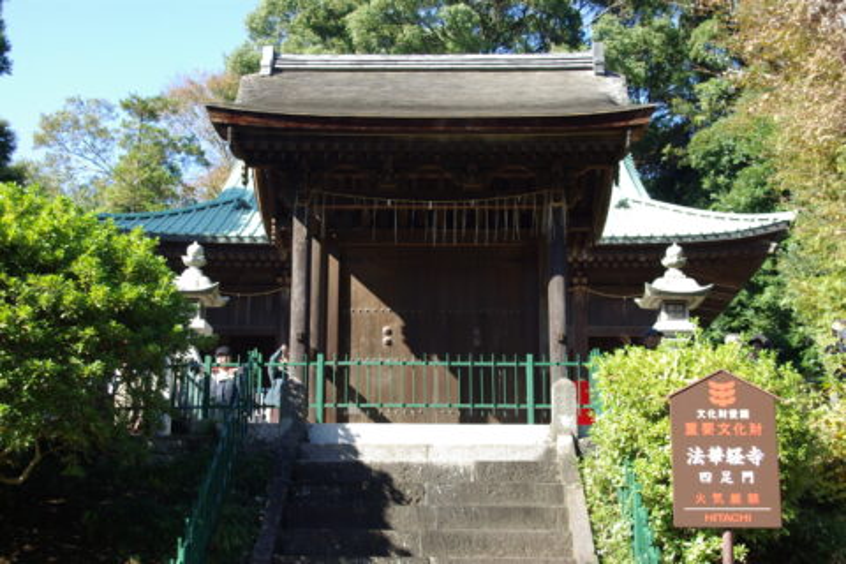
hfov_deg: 37.9
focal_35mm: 52
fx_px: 1234
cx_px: 423
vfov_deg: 25.8
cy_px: 282
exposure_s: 1/90
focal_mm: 35
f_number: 5.6
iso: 100
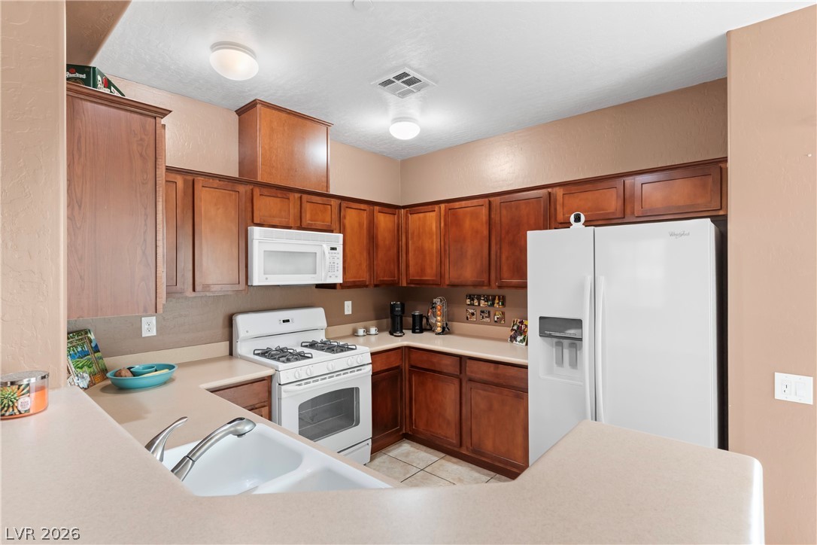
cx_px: 408
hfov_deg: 90.0
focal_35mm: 18
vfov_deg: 67.4
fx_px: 408
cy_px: 272
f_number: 8
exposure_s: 1/6
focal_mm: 18
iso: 400
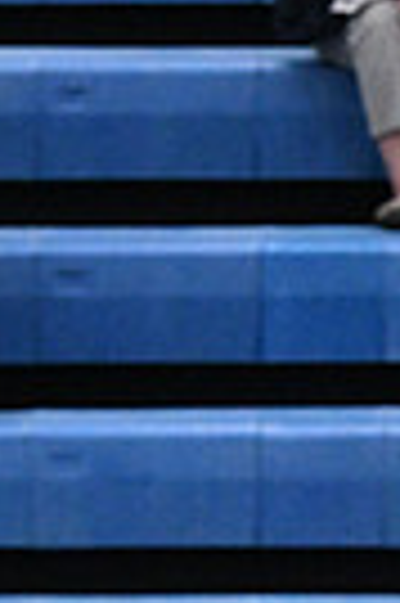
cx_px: 353
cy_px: 1282
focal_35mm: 847
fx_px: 14152
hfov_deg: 1.6
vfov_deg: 2.4
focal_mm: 130
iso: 6400
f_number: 3.2
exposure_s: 1/1250
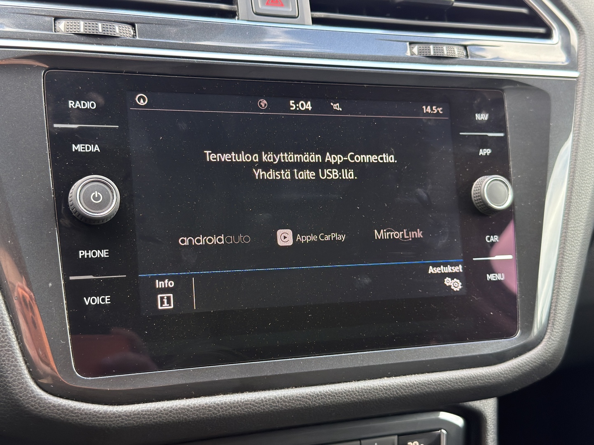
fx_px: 755
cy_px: 222
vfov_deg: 32.9
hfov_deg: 43.0
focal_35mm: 44
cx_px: 297
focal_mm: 6.76
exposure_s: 1/105
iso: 200
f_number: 1.78
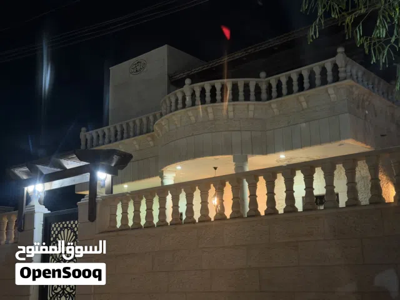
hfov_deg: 39.7
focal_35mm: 48
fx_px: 555
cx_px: 200
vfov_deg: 30.3
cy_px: 150
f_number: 1.78
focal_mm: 6.76
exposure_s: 1/25
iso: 800
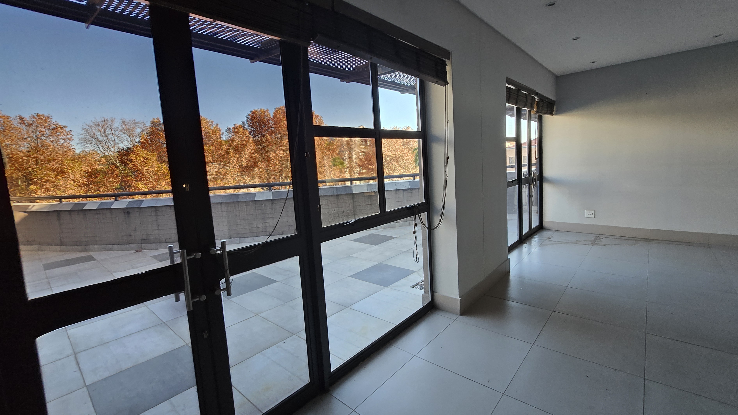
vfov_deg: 70.5
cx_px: 391
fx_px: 294
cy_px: 199
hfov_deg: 102.9
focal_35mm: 15
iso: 64
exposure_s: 1/50
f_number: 2.2
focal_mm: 1.7
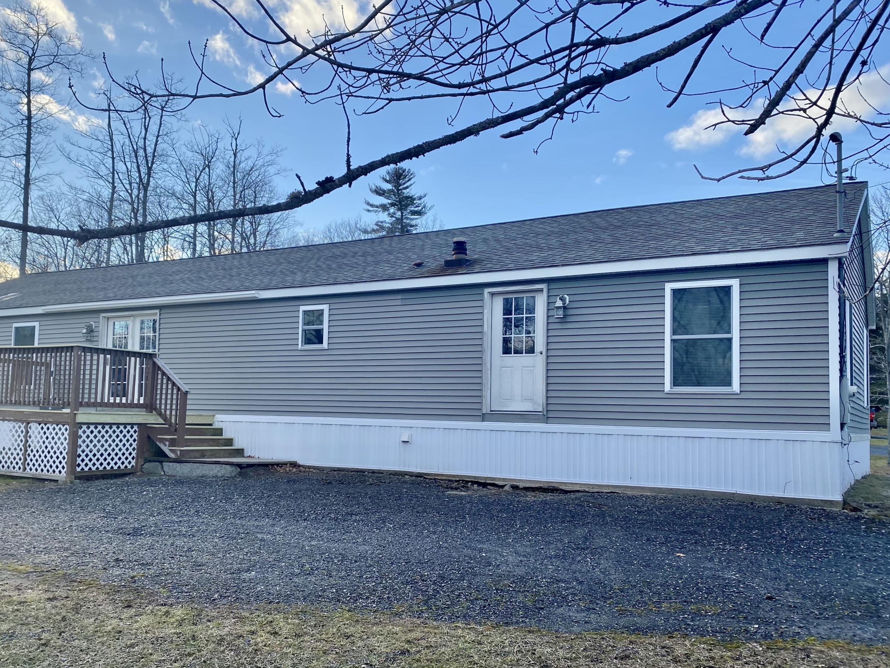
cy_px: 369
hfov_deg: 56.6
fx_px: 823
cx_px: 387
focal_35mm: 32
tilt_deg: +2.5
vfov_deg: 44.1
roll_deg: -2.0
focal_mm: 4.25
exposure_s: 1/949
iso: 32
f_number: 1.8
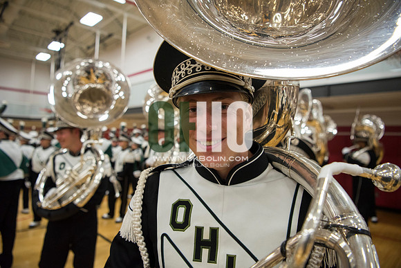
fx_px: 267
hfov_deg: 73.7
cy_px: 134
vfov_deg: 53.2
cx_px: 200
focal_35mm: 24
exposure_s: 1/320
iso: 2000
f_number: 3.2
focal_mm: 24
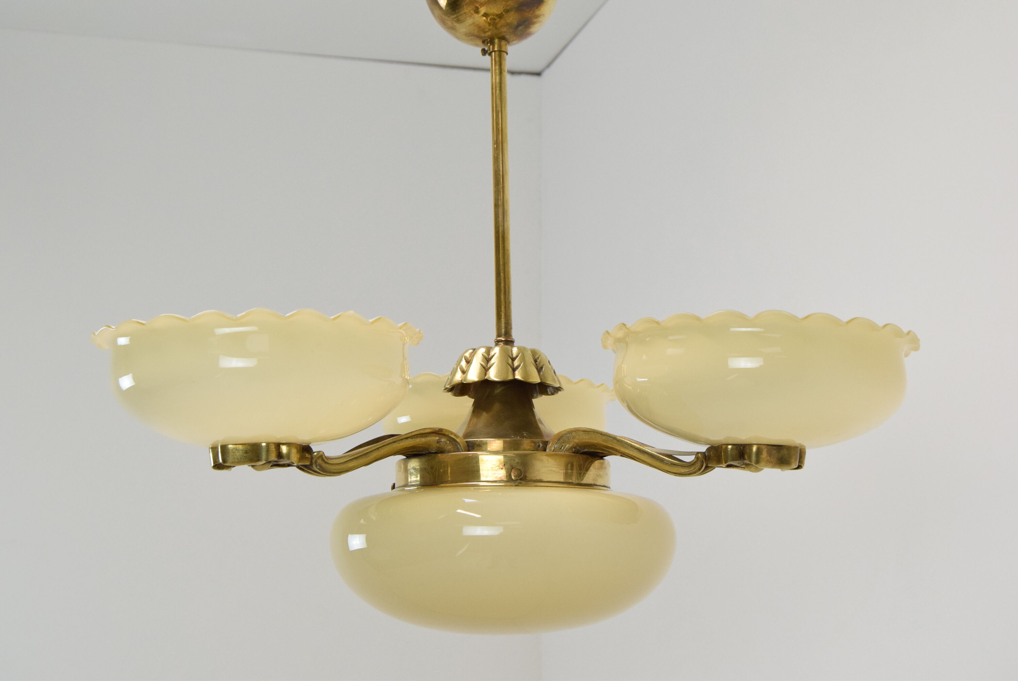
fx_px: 1358
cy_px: 340
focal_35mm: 48
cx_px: 509
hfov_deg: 41.1
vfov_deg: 28.1
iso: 1600
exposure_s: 1/250
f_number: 8
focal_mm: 32
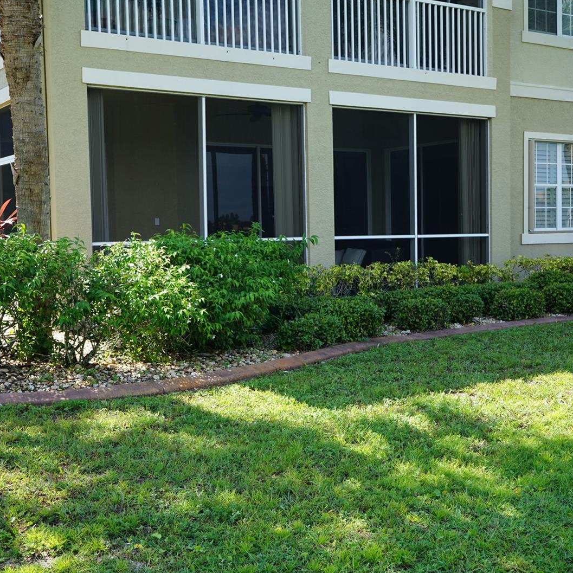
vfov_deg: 37.6
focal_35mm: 45
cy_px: 287
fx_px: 843
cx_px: 255
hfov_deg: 37.5
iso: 100
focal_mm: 35
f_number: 8
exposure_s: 1/80
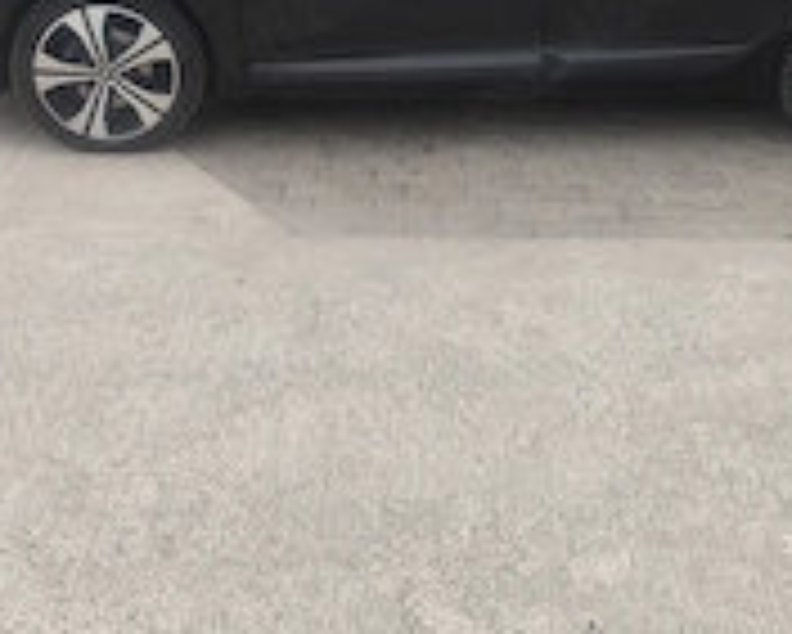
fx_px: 1196
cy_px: 99
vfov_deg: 28.8
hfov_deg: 36.6
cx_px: 450
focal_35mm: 51
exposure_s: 1/462
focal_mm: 6.14
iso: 50
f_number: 1.65
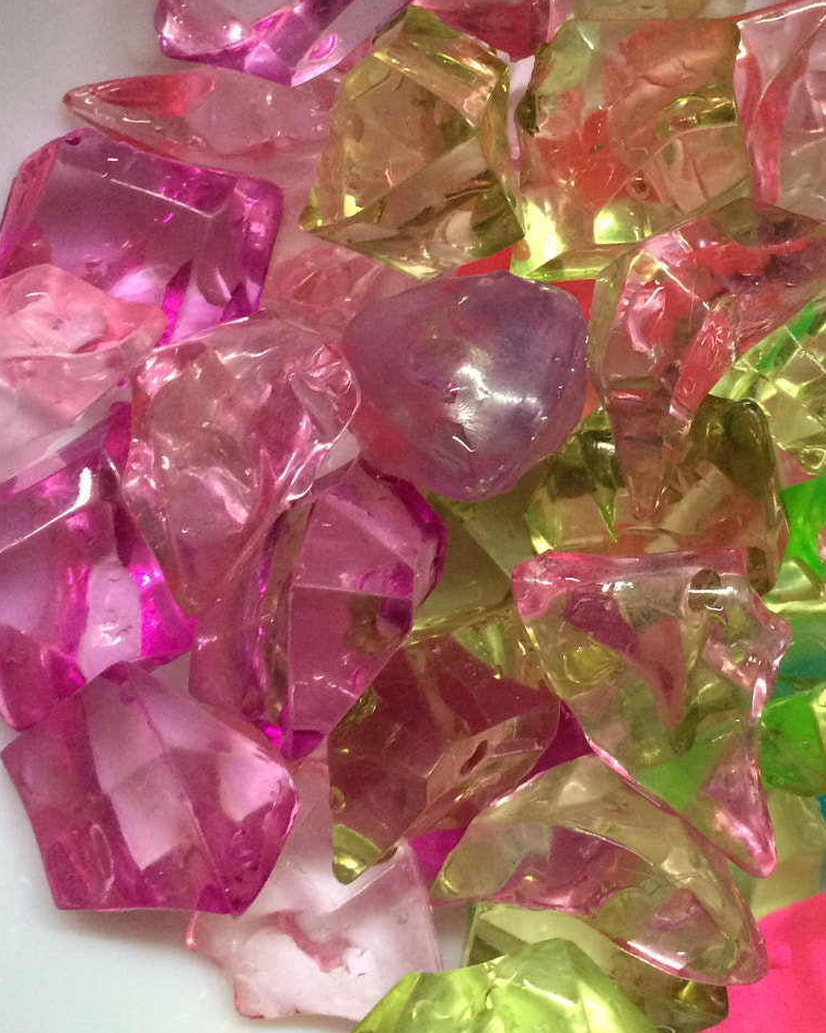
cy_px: 416
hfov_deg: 30.9
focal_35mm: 48
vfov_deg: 38.6
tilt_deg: -65.0
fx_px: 1467
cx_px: 618
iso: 160
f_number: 2.2
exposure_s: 1/30
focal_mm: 4.15
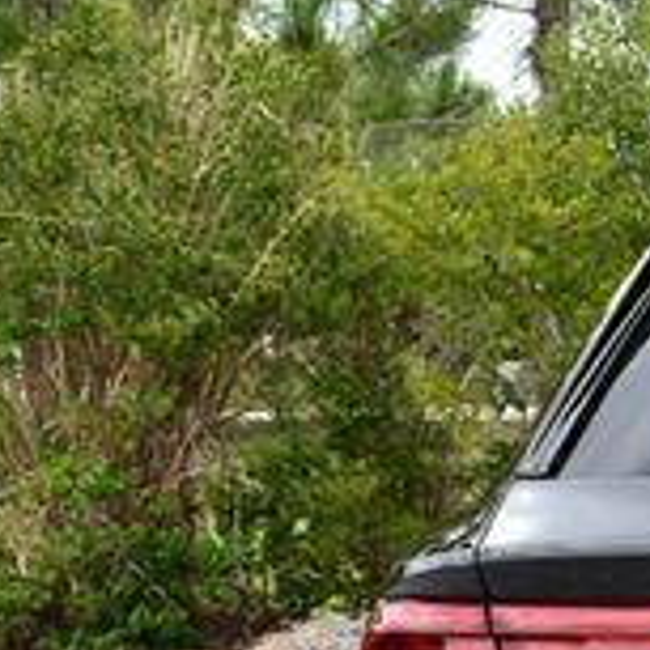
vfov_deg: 13.2
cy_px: 824
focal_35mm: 128
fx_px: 2719
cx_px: 1190
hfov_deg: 12.4
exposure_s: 1/250
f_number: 6.3
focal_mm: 18
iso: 200
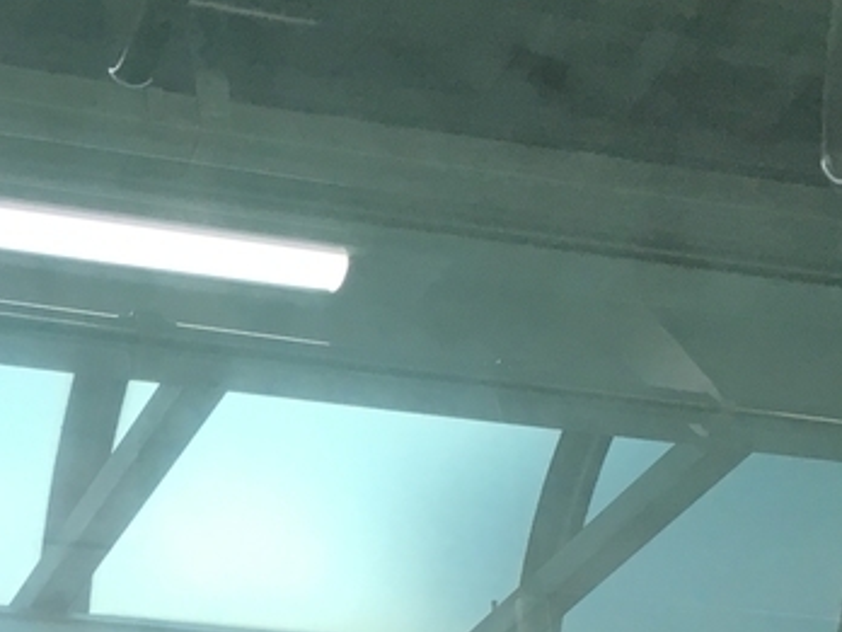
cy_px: 676
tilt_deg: +22.6
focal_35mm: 100
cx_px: 63
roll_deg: +2.2
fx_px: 2432
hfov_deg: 19.2
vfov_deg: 14.5
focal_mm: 4.15
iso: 50
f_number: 2.2
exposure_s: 1/30
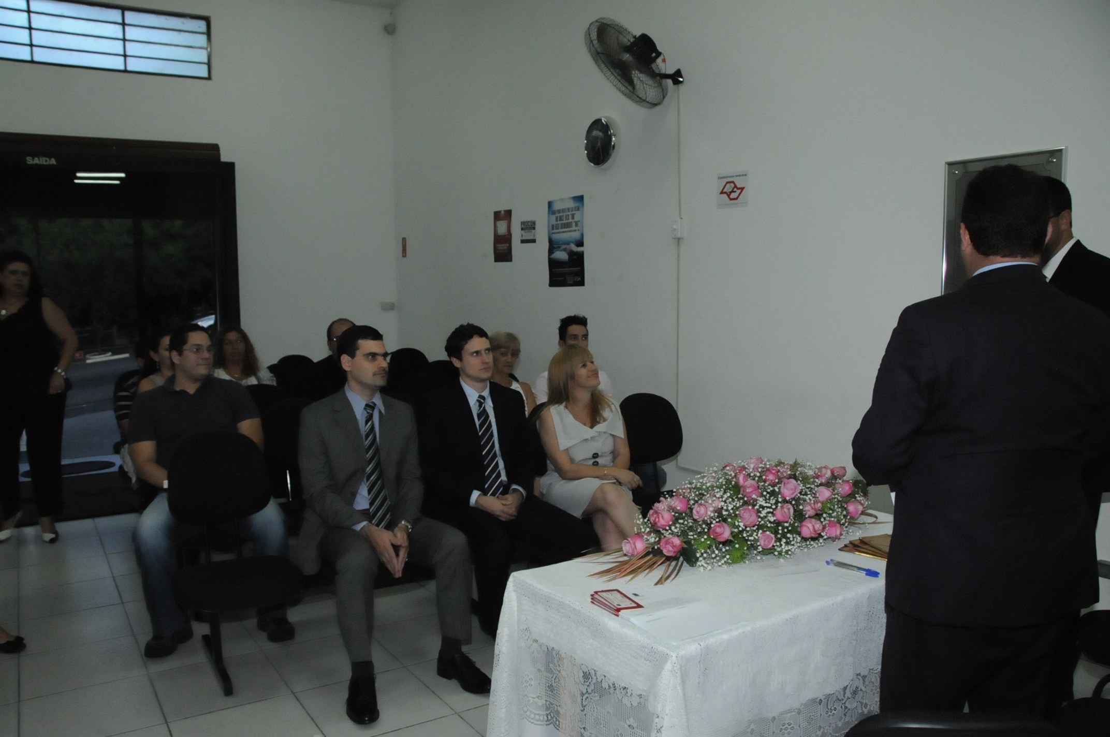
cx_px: 555
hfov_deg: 67.4
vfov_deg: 47.8
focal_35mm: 27
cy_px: 368
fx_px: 831
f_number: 6.3
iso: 3200
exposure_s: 1/250
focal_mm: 18
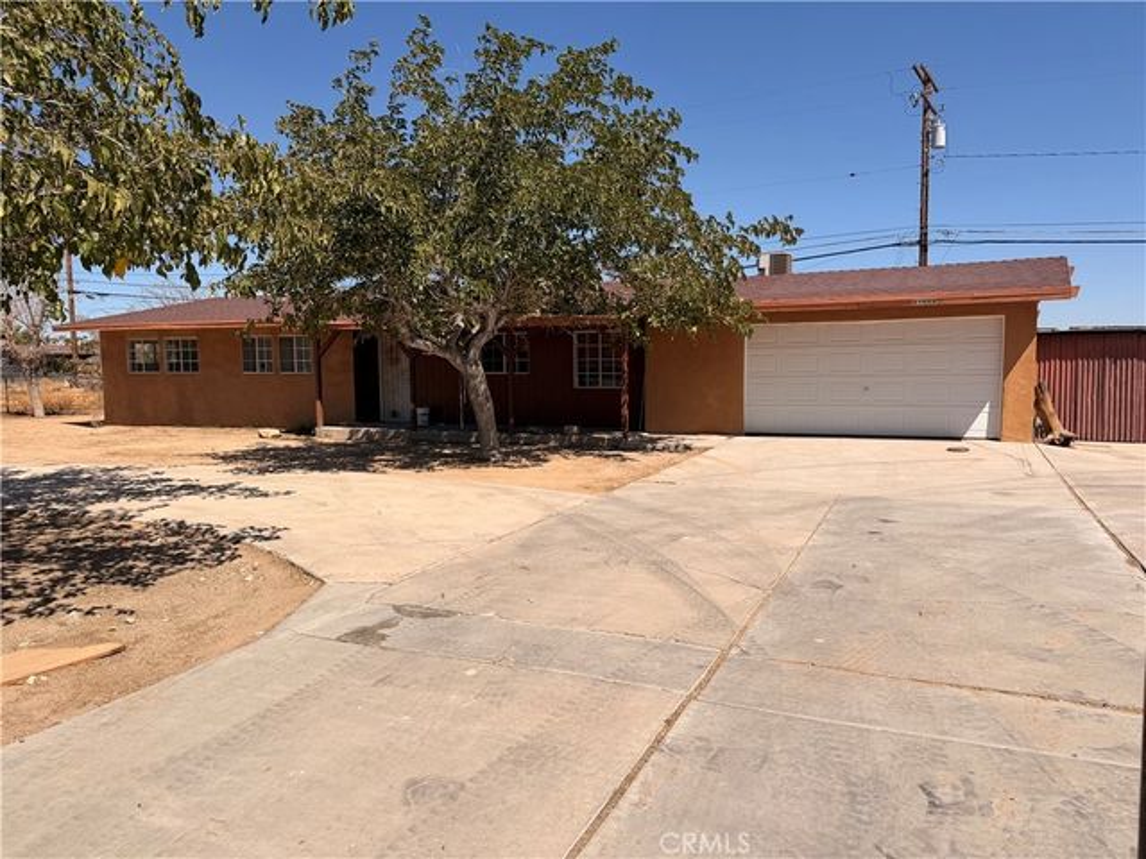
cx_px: 573
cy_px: 430
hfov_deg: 71.6
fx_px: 795
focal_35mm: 24
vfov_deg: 56.8
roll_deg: +1.0
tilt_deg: -5.0
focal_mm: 6.76
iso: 80
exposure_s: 1/8130
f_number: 1.78
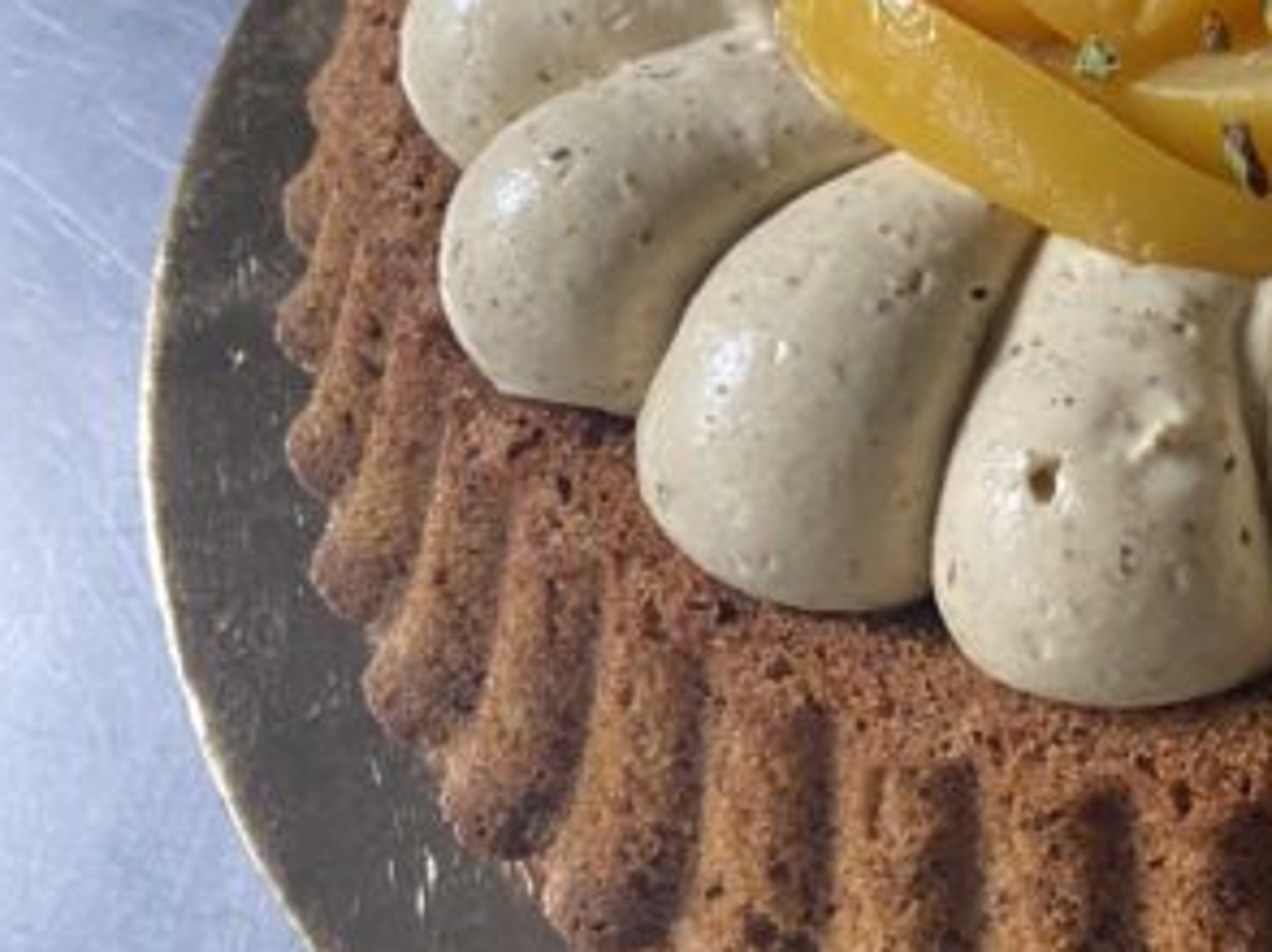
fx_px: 2166
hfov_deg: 29.6
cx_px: 1387
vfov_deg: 24.4
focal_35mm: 59
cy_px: 212
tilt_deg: -58.9
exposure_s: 1/60
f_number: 1.8
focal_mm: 4.25
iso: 320
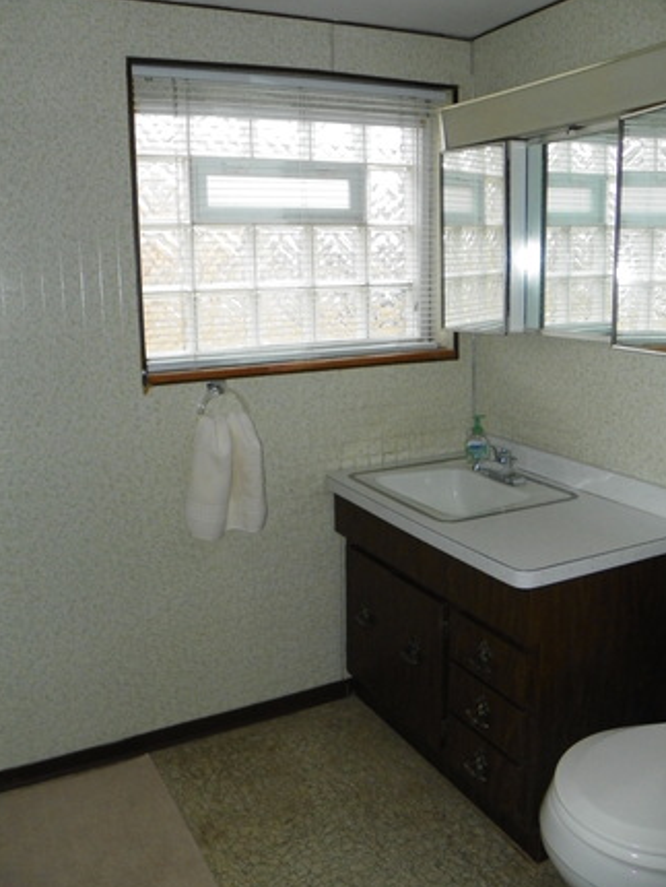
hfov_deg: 48.3
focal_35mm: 29
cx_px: 318
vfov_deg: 61.5
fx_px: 743
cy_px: 404
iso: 200
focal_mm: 4.6
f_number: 2.8
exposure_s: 1/125
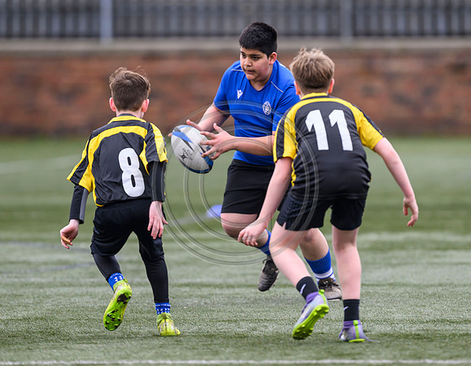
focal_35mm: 565
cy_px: 155
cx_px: 254
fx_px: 7792
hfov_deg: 3.5
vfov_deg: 2.7
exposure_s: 1/1250
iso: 500
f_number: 3.5
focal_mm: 400
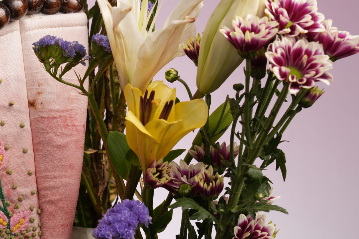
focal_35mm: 173
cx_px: 22
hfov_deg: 11.8
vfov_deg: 7.9
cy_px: 218
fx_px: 1725
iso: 125
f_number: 8
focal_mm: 57
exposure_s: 1/100
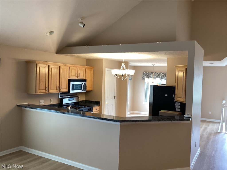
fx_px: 203
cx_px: 114
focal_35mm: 31
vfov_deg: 45.4
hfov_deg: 58.4
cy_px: 85
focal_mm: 3.3
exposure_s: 1/50
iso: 125
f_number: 2.4
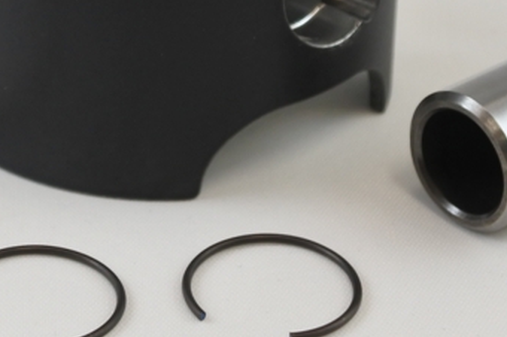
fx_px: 2167
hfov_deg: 13.3
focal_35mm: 154
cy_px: -4
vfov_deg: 8.8
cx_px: 98
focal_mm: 17.6
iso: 400
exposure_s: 1/125
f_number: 4.5
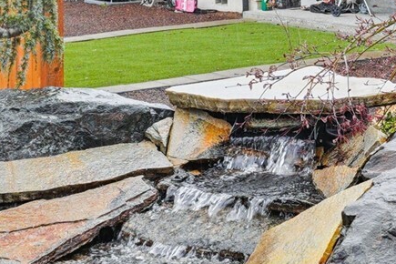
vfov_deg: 8.4
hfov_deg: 12.5
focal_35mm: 164
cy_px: 142
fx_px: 1804
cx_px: 97
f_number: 8
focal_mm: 28
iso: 320
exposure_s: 1/125
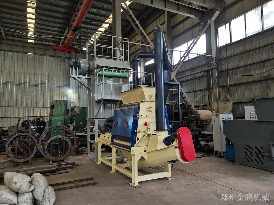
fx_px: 206
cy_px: 102
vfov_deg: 53.1
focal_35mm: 26
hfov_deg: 67.3
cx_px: 137
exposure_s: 1/50
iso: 800
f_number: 1.8
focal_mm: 5.58
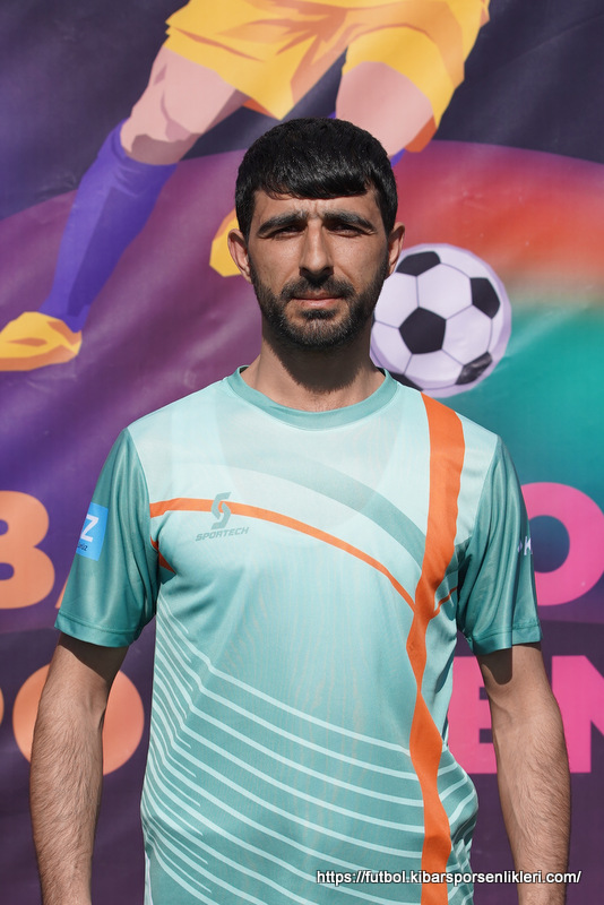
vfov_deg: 19.4
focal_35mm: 105
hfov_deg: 13.1
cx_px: 302
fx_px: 2640
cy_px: 452
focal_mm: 70
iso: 100
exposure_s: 1/1000
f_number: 5
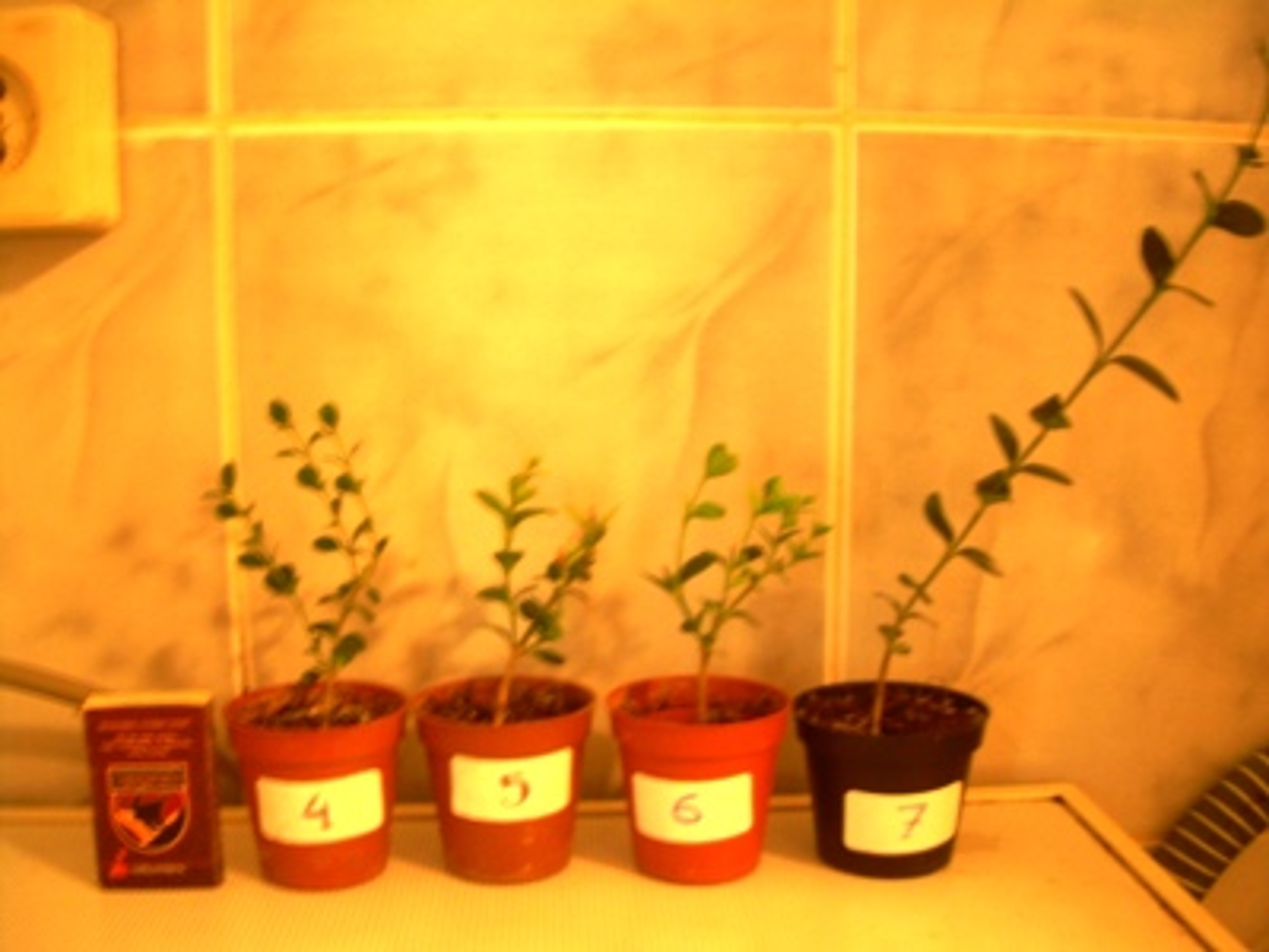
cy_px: 476
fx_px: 1393
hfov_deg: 49.0
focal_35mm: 38
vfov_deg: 37.7
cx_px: 634
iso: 100
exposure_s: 1/1.5
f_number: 2.8
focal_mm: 6.3
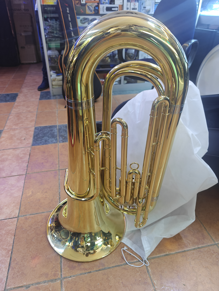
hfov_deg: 56.9
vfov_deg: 71.5
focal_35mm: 24
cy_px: 146
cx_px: 110
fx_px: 202
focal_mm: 6.06
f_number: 1.7
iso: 640
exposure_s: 1/100
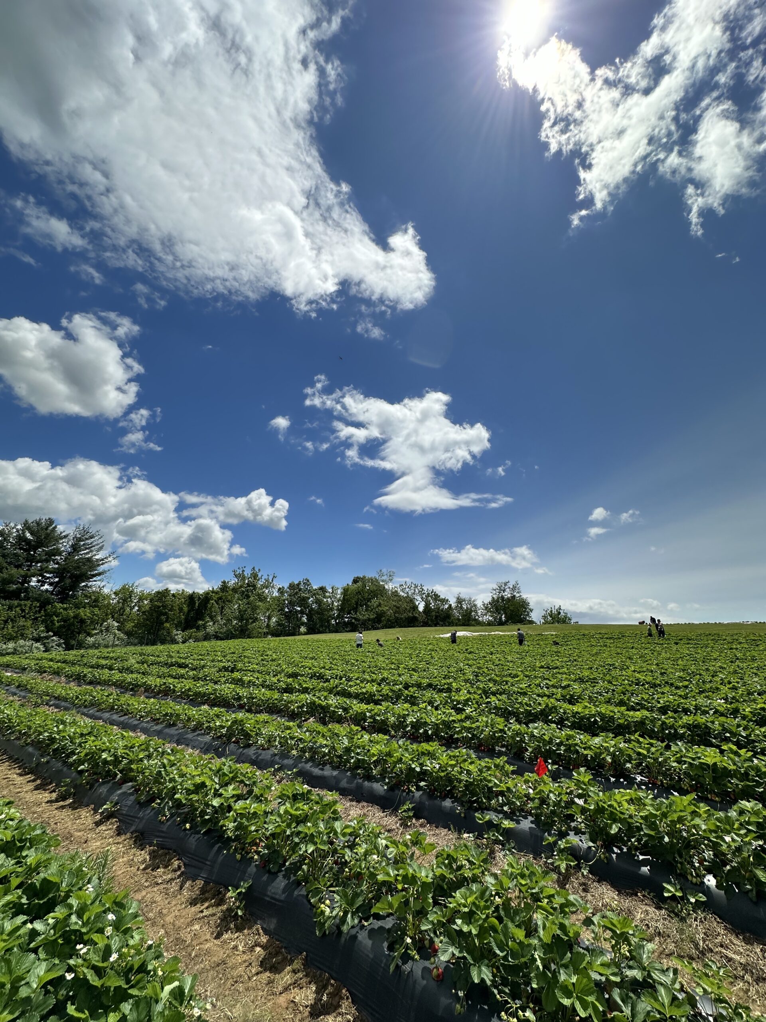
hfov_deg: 85.7
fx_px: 413
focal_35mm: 14
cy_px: 511
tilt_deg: +20.7
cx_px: 383
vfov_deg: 102.1
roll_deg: -5.9
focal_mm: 2.22
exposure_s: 1/5051
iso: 50
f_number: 2.2
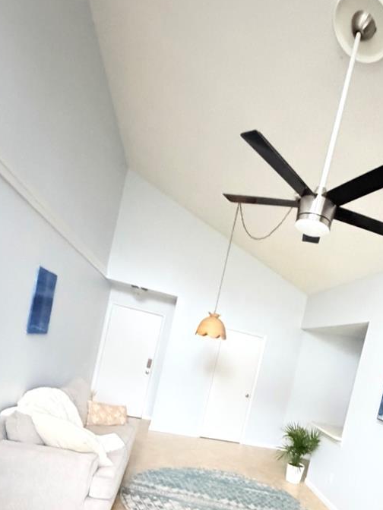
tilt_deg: -4.4
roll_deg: -13.9
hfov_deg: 53.2
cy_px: 383
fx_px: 369
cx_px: 271
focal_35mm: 25
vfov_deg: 65.1
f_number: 2.2
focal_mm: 2.22
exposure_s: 1/24
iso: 2500
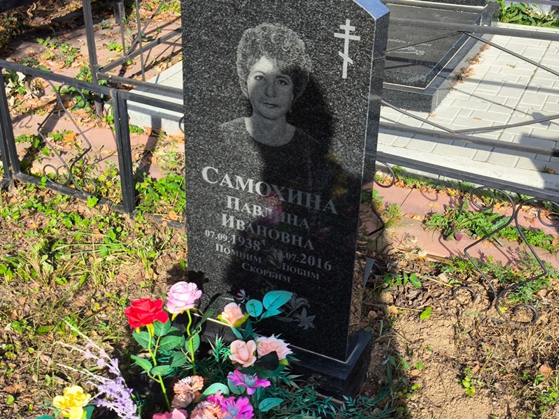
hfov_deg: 38.2
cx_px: 280
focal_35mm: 50
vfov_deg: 29.1
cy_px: 210
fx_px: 808
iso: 50
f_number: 1.7
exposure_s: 1/705
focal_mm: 4.71
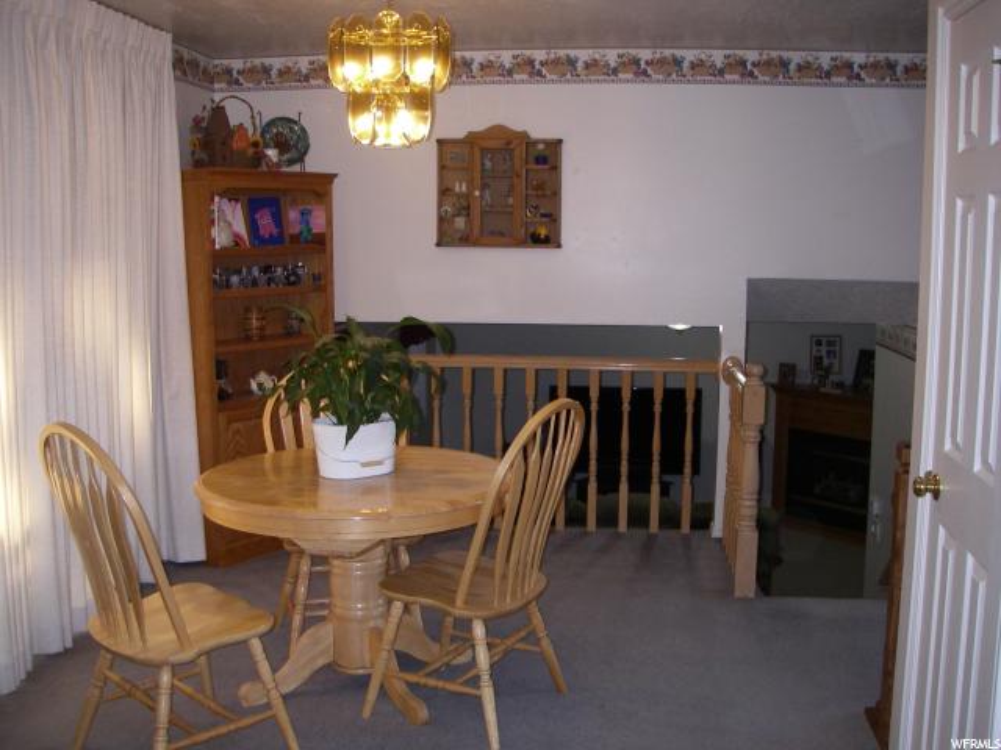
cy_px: 375
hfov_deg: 49.0
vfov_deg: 37.7
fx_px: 1099
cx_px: 500
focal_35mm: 38
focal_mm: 6.3
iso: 160
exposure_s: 1/40
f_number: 3.3
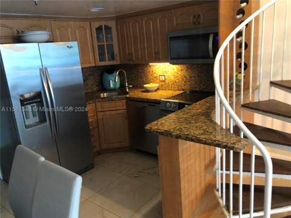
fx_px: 235
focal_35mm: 28
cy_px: 109
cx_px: 146
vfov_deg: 49.7
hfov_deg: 63.4
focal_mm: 3.99
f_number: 1.8
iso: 100
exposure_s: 1/8
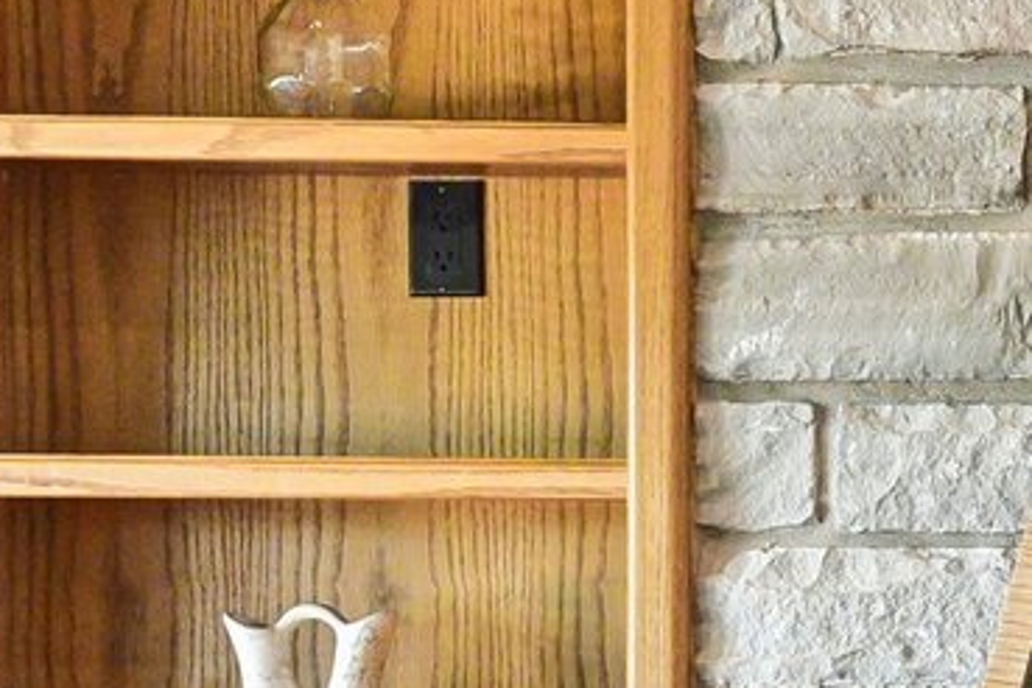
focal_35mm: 136
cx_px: 2179
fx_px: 3898
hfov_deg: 12.8
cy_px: 733
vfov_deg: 10.0
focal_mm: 31
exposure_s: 1/30
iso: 5600
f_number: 8
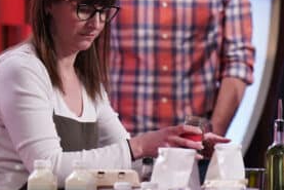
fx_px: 4065
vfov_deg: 2.7
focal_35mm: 515
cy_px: 75
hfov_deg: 4.0
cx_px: 279
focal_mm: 159
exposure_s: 1/160
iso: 1000
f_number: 2.8
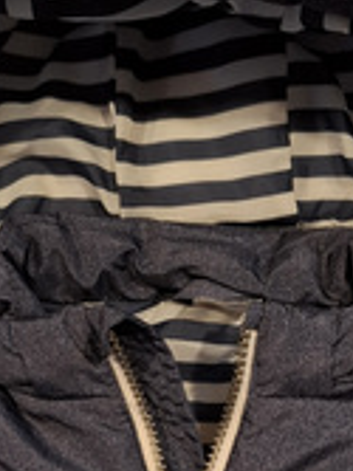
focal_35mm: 69
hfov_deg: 21.3
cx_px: 176
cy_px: 443
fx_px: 939
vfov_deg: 27.0
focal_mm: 5.54
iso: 250
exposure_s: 1/50
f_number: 1.8
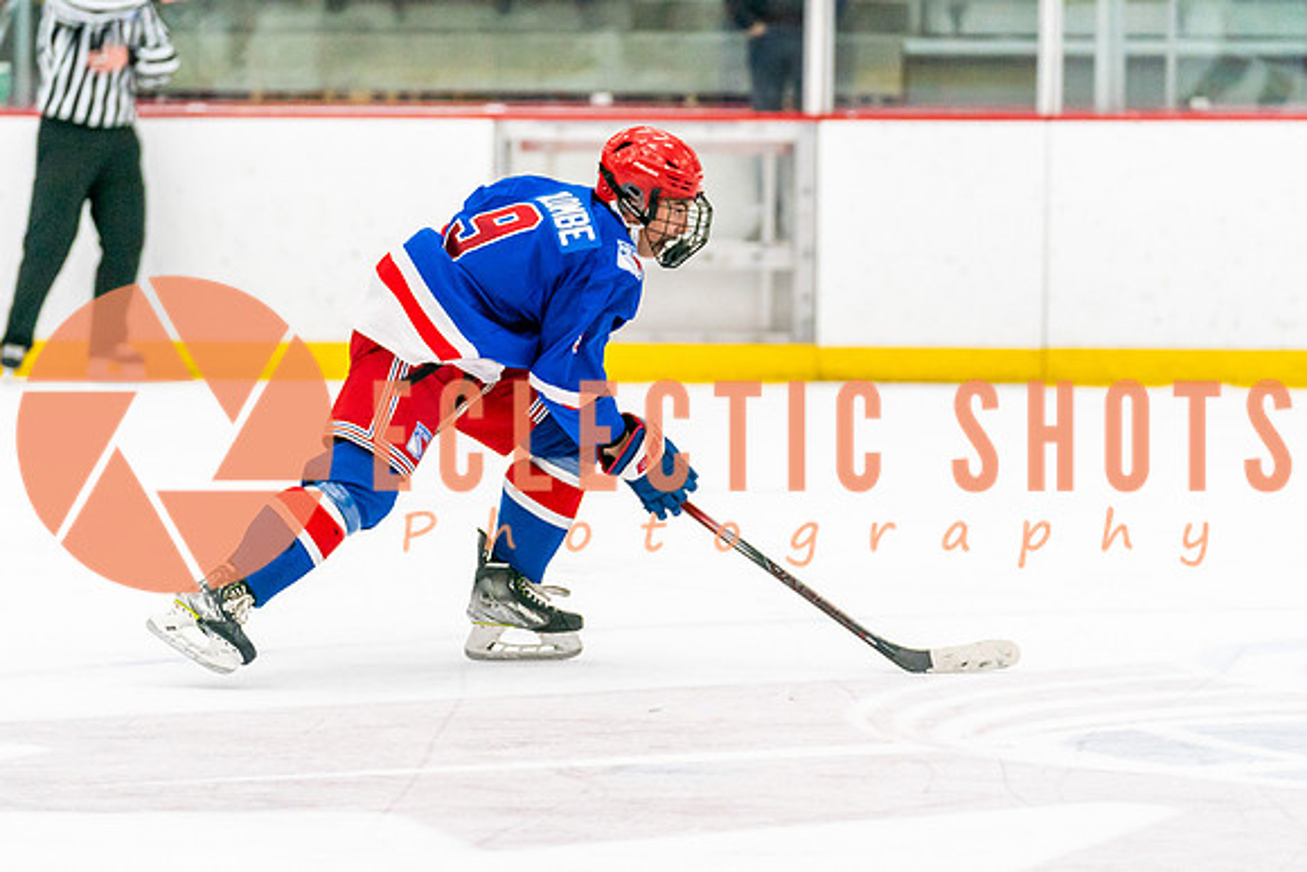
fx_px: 7498
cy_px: 374
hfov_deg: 10.0
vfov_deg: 6.7
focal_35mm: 206
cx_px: 594
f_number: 2.8
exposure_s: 1/1250
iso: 3200
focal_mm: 150
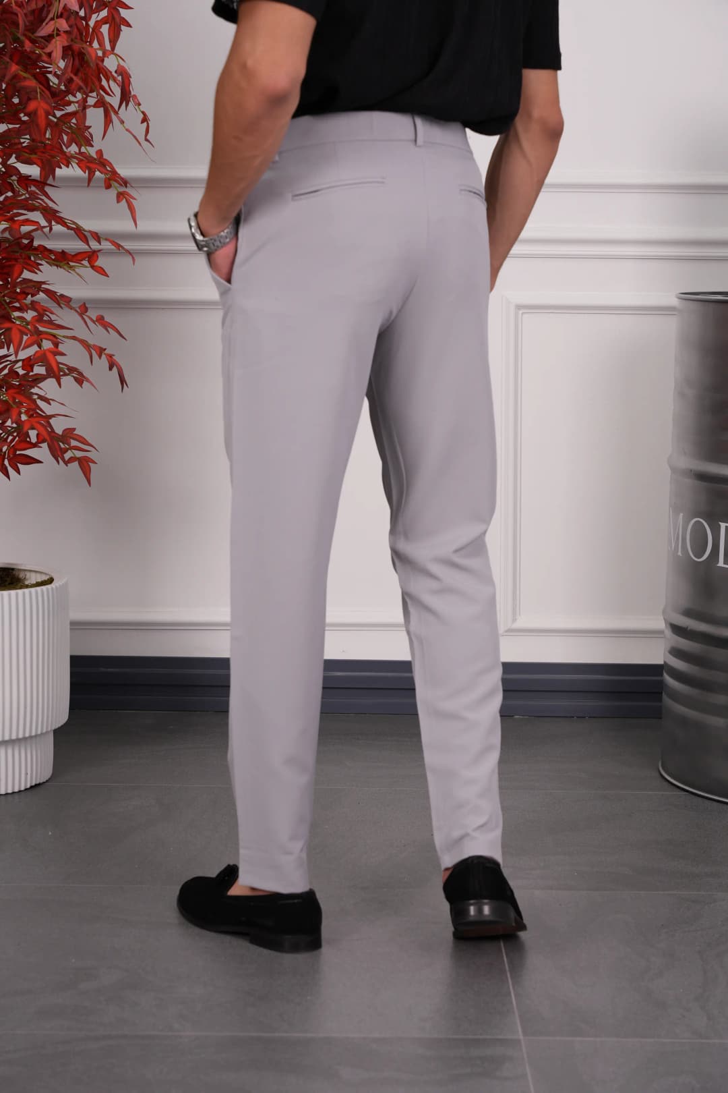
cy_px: 546
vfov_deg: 28.8
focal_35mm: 70
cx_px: 364
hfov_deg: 19.5
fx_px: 2123
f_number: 6.3
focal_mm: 70
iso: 125
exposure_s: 1/100
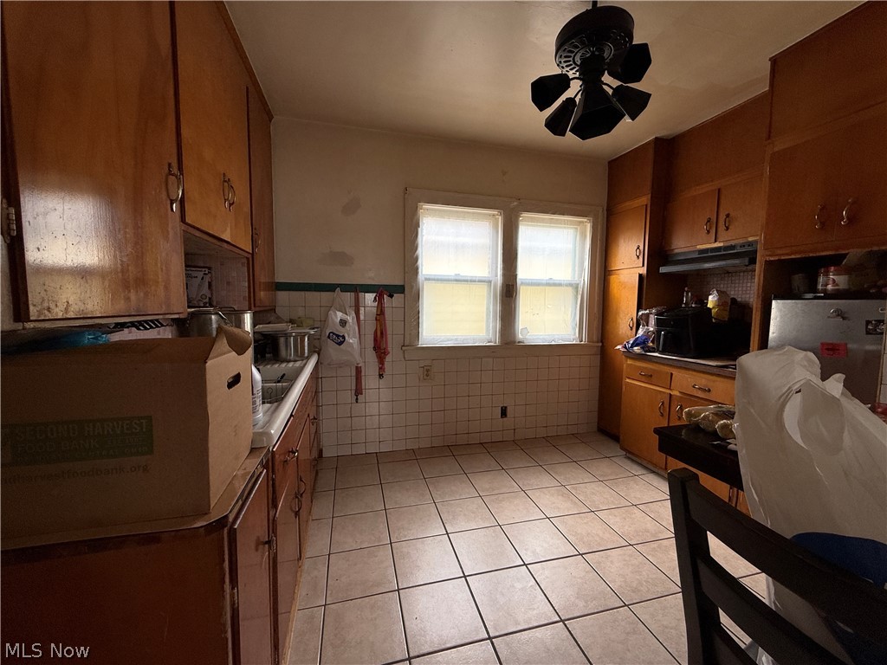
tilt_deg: -4.2
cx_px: 444
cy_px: 332
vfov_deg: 85.7
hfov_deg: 102.1
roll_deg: -0.5
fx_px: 359
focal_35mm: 14
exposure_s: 1/101
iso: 100
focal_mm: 2.22
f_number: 2.2
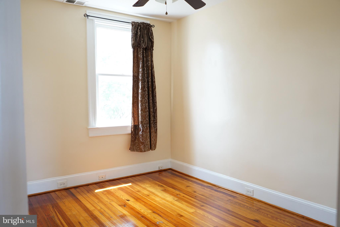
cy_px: 114
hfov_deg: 65.5
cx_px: 170
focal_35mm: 28
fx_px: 264
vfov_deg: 46.4
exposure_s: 1/50
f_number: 3.5
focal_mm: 28
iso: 400
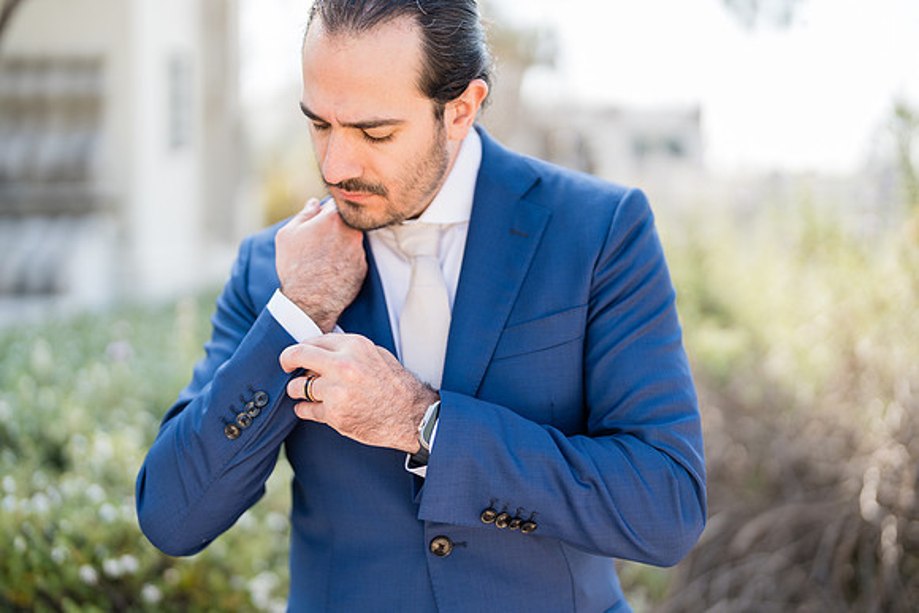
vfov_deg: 27.0
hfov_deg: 39.6
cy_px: 306
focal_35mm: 50
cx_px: 460
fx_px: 1277
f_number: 1.2
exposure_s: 1/2000
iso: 125
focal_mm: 50
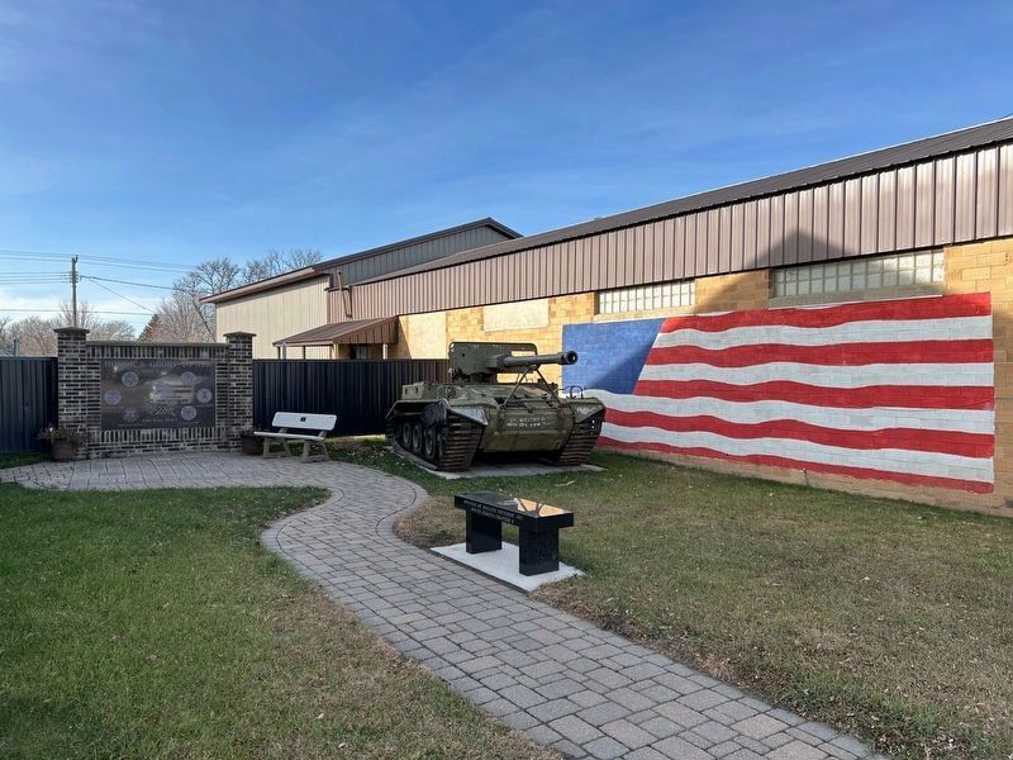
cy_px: 380
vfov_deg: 53.1
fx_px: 761
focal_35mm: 26
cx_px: 506
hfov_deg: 67.3
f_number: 1.5
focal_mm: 5.7
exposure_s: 1/544
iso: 50
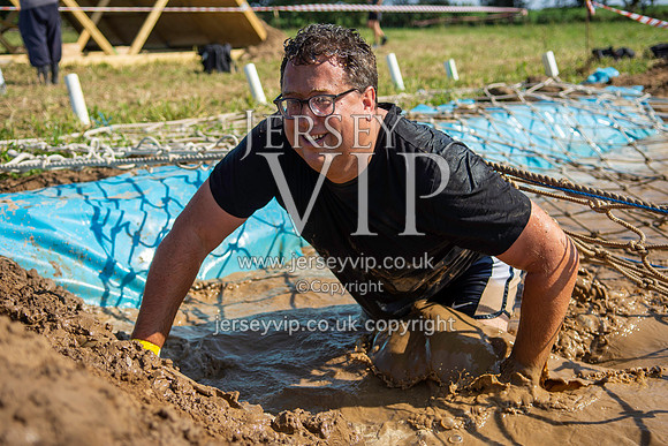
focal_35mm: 48
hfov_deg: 41.1
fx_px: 891
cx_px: 334
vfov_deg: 28.1
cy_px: 223
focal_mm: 32
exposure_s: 1/1600
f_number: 3.2
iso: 100
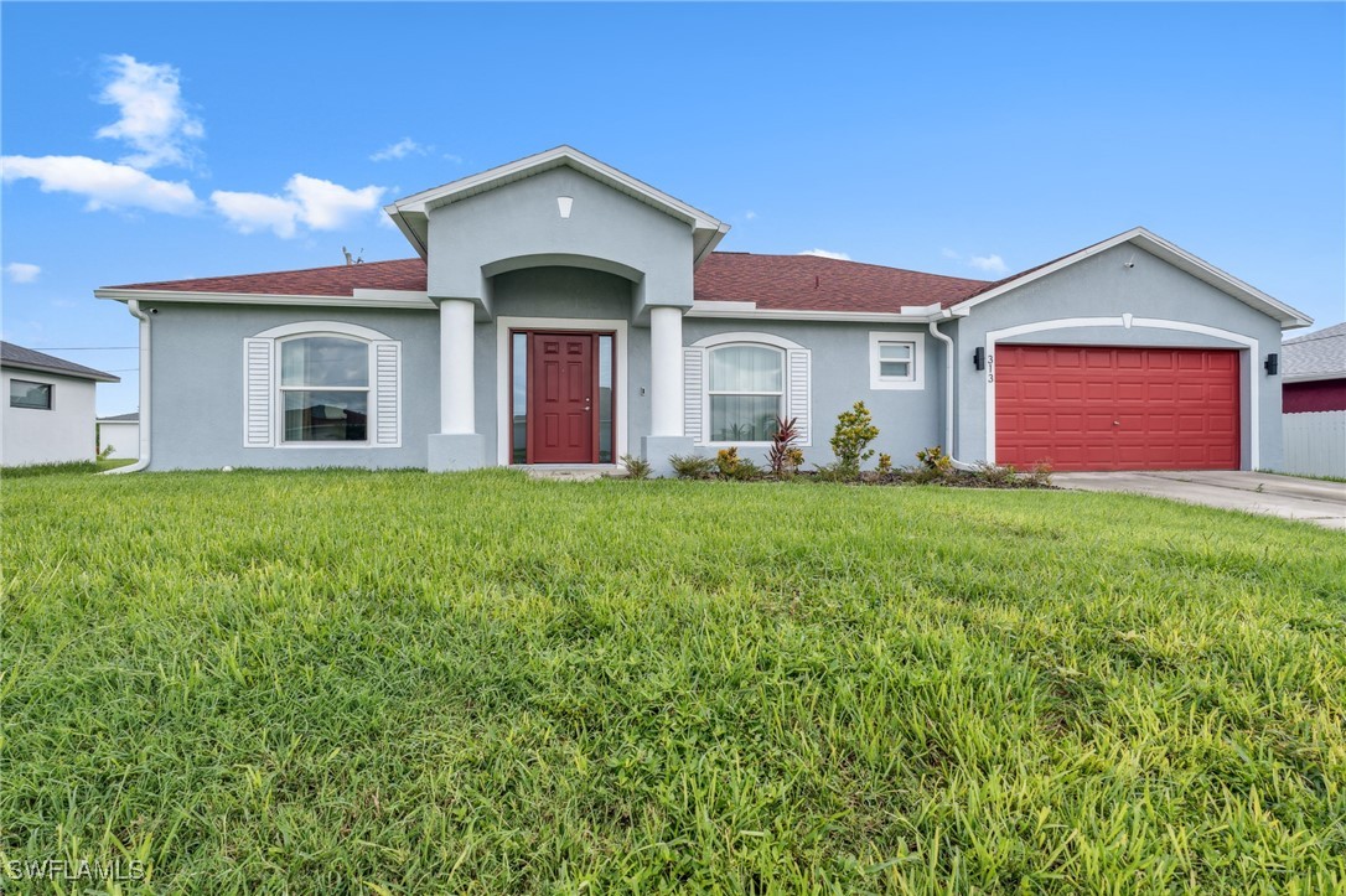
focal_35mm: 20
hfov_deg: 84.0
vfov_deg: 61.9
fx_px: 747
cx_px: 673
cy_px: 448
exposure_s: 1/320
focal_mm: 20
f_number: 9
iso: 200
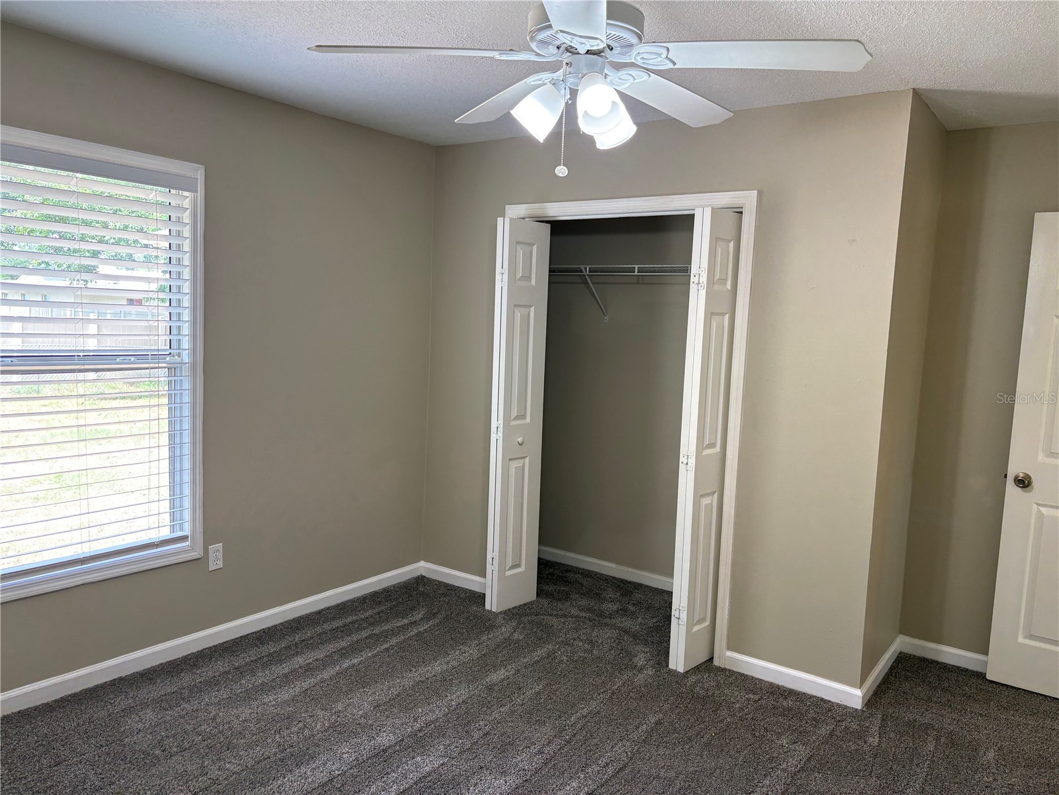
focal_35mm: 26
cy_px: 398
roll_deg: -1.7
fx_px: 795
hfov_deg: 67.3
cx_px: 530
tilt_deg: -6.3
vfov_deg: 53.1
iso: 100
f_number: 1.6
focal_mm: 5.96
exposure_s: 1/60
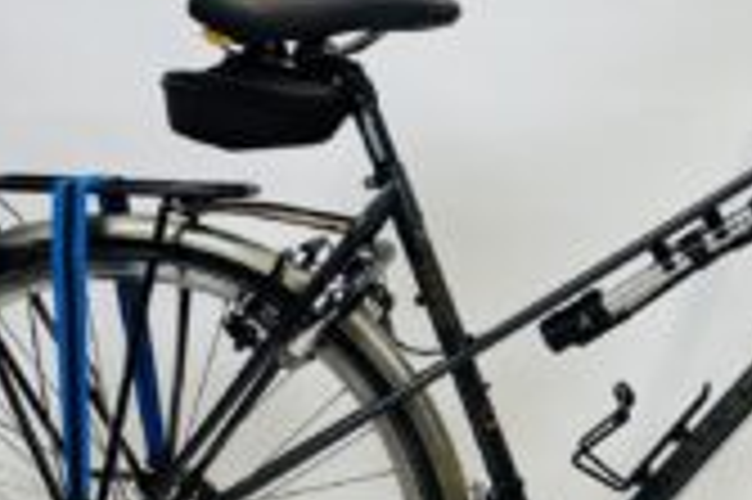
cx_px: 716
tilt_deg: -7.1
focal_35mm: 73
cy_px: 311
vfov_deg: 18.6
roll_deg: -0.3
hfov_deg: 26.5
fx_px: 1523
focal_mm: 4.25
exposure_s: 1/100
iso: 50
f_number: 1.8
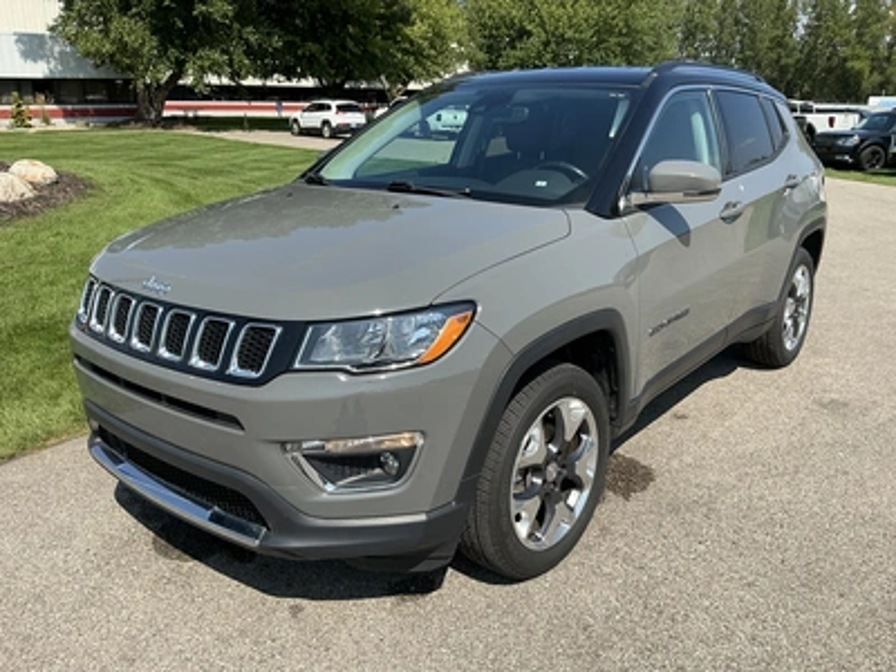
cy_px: 336
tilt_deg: -17.2
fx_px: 725
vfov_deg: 49.7
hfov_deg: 63.4
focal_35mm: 28
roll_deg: -0.9
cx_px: 448
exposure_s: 1/1451
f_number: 1.8
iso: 25
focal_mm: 3
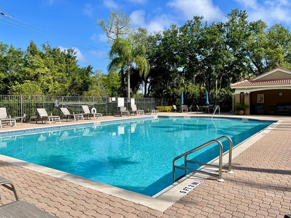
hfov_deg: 67.3
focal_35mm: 26
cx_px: 142
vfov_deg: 53.1
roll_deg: +0.3
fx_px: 219
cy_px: 109
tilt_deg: -2.6
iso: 32
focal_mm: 5.1
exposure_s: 1/3663
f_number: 1.6
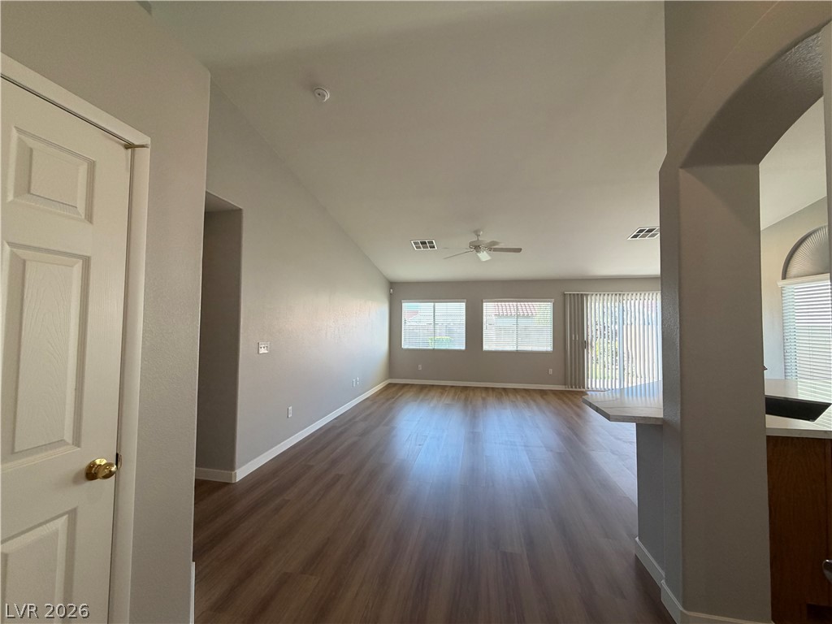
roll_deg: -0.4
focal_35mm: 14
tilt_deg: +1.2
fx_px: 336
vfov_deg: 85.7
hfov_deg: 102.1
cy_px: 312
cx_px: 416
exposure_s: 1/120
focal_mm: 2.22
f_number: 2.2
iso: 200
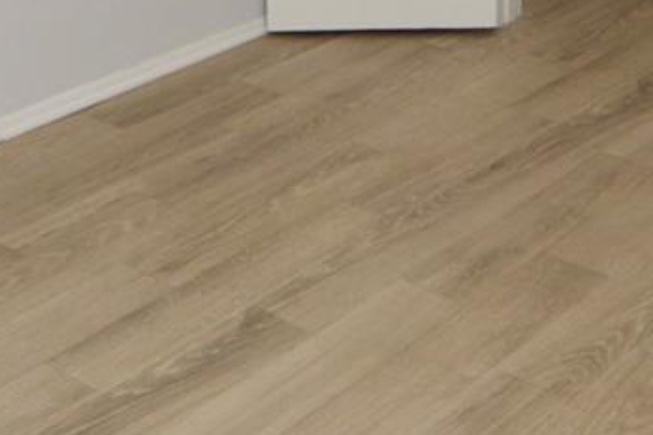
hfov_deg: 24.5
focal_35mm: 83
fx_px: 1505
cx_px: 382
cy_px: -244
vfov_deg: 15.1
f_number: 4
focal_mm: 12
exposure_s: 1/60
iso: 640
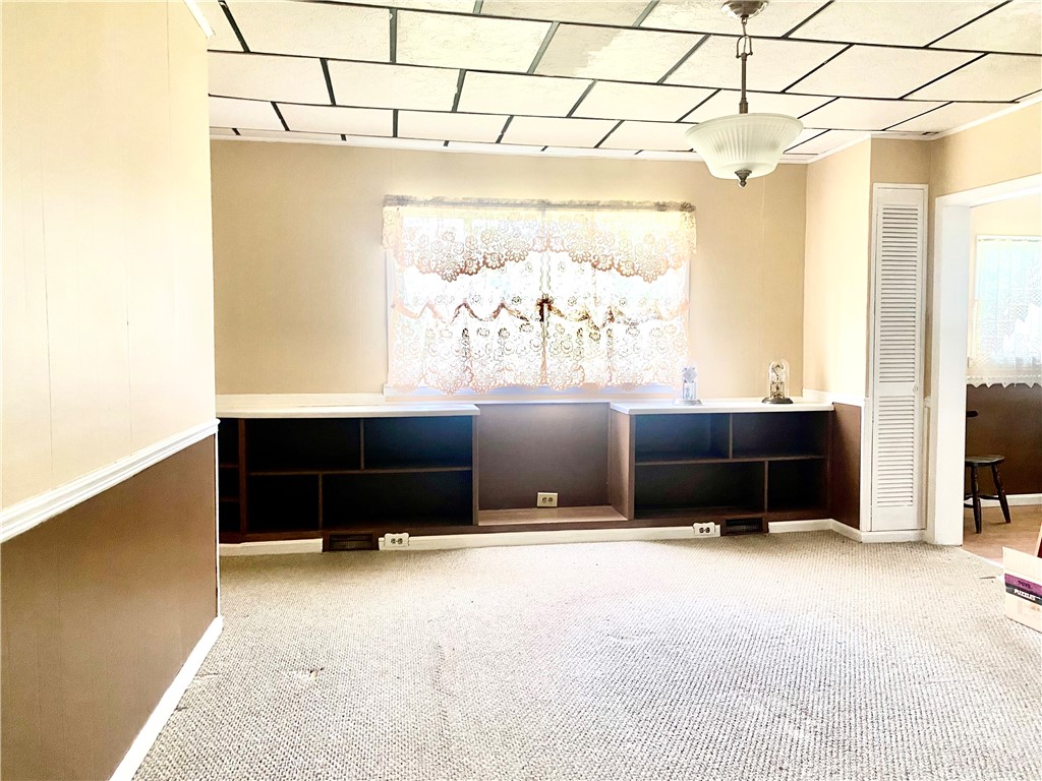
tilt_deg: -4.3
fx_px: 783
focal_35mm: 26
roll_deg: +0.2
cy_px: 390
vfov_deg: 53.1
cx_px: 521
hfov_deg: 67.3
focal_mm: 4.25
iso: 200
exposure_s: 1/60
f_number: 1.8
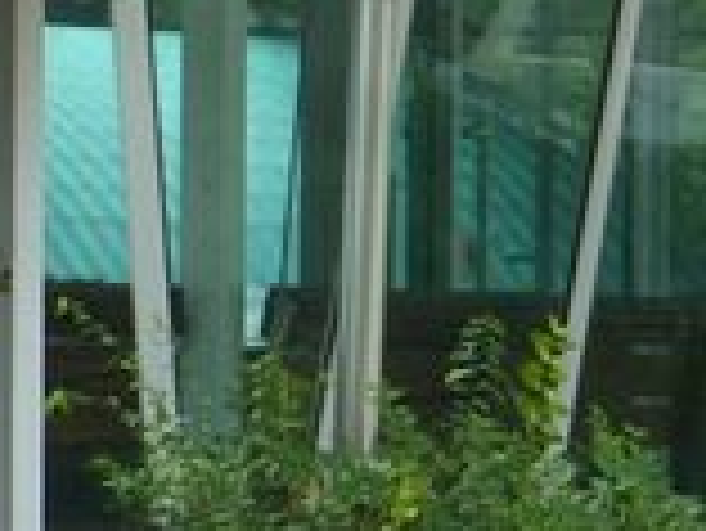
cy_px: 920
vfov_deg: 1.6
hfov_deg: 2.1
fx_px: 18778
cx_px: 1740
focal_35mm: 920
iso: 640
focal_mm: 100
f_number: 8
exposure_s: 1/400
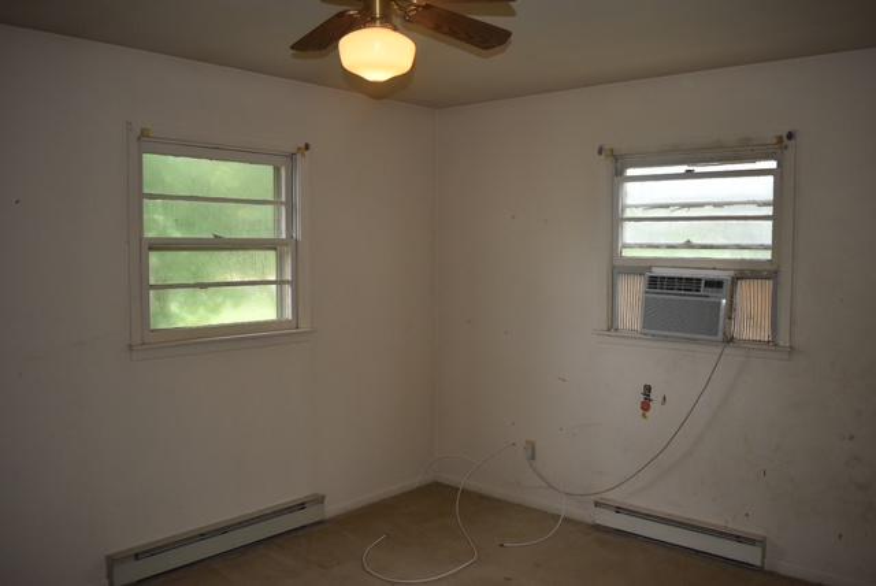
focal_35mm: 30
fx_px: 731
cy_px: 293
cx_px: 438
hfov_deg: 61.9
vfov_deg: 43.7
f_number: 3.8
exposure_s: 1/125
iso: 800
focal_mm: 20
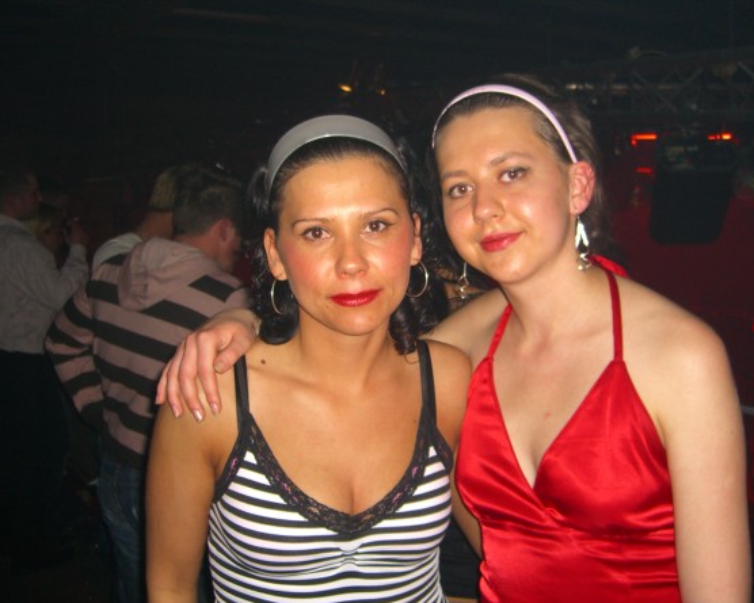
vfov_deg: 37.3
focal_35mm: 40
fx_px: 893
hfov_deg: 45.8
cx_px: 386
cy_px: 302
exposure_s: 1/60
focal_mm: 7.9
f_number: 2.8
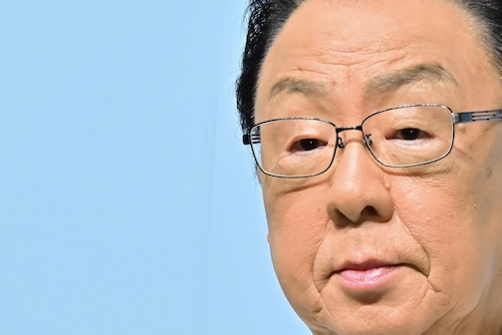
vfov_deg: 2.3
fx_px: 8296
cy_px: 229
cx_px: 423
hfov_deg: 3.5
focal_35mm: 595
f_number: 13
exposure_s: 1/250
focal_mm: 200
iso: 4000
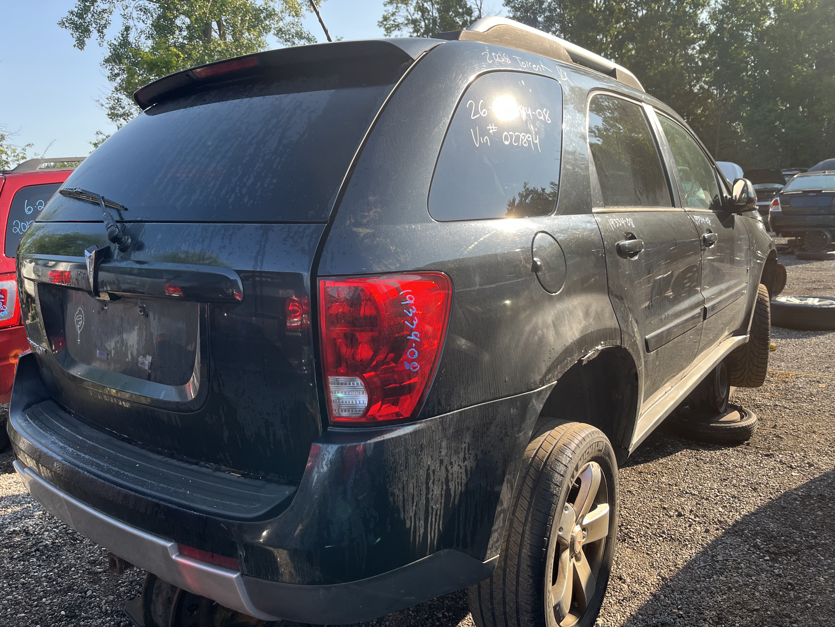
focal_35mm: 26
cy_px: 314
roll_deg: +3.0
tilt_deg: -10.0
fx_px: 627
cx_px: 418
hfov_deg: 67.3
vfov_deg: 53.1
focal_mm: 5.1
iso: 50
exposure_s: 1/639
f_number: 1.6
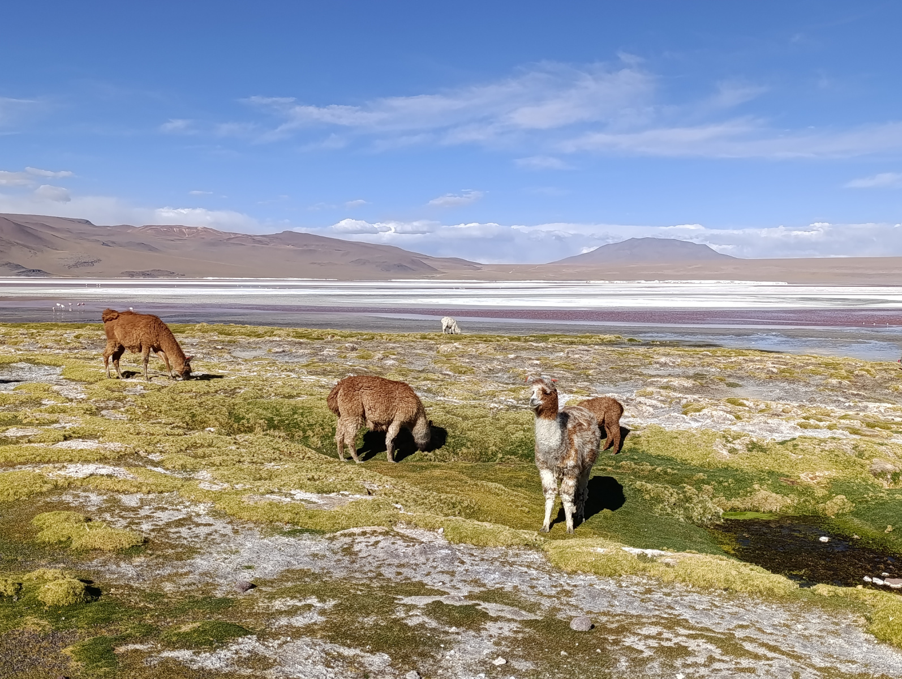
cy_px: 340
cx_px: 451
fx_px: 913
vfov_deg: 40.8
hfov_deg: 52.6
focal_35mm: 35
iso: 50
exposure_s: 1/1110
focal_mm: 6.14
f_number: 1.6
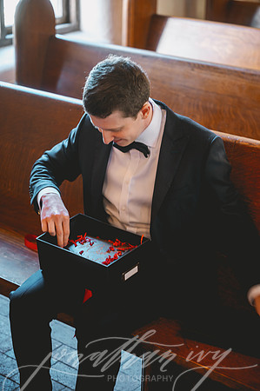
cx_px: 130
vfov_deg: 28.9
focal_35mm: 70
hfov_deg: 19.4
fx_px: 760
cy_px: 196
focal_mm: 70
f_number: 2.8
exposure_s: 1/30
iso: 250
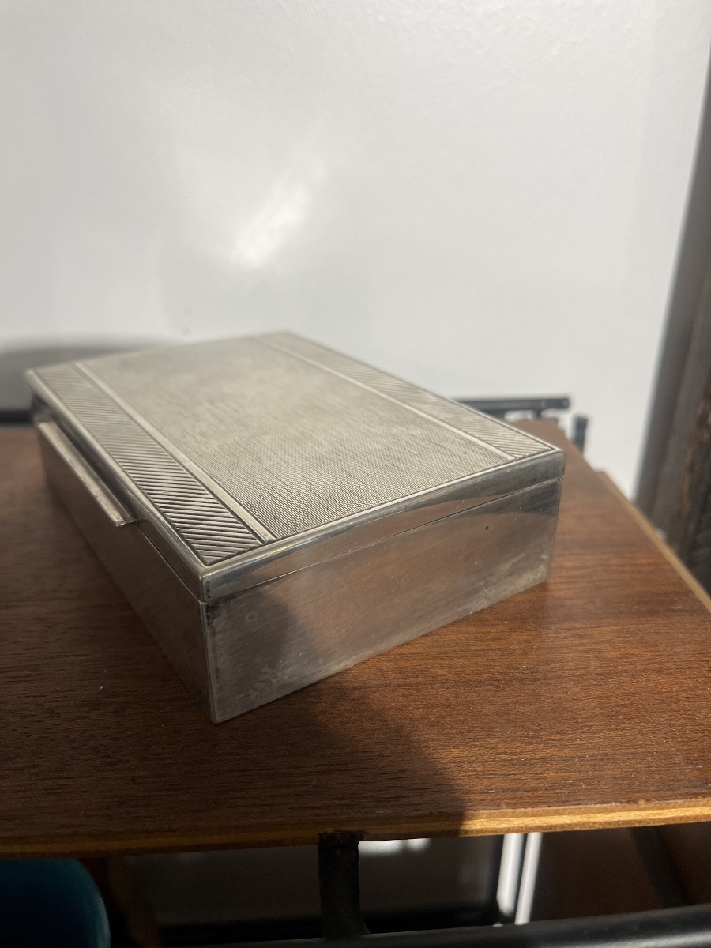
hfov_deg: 53.1
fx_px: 712
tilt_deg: -26.7
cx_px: 356
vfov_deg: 67.3
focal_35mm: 26
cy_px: 474
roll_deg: +0.0
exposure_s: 1/100
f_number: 1.6
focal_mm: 5.1
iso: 80
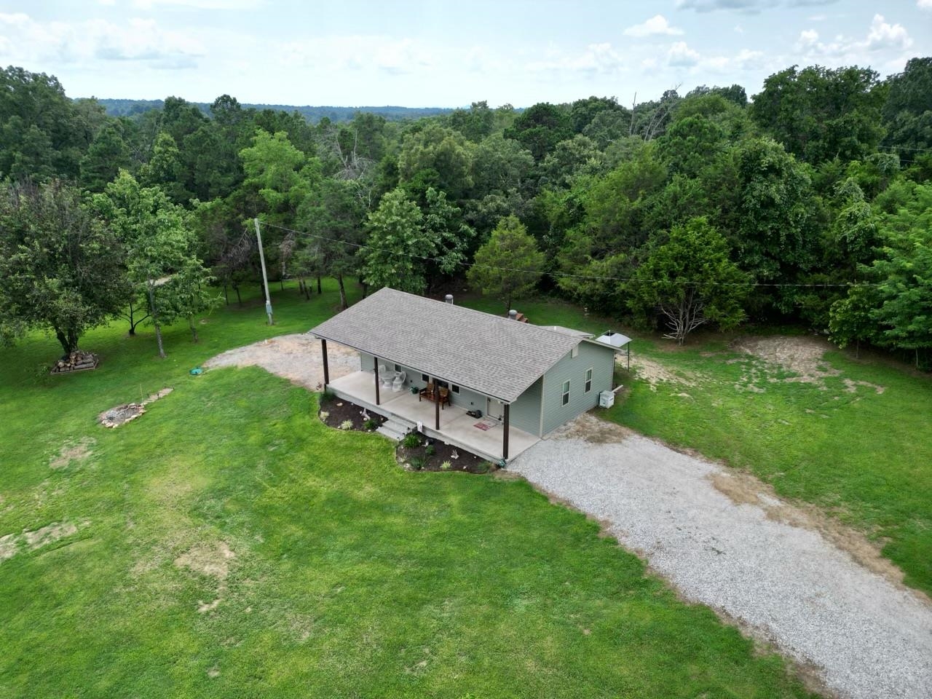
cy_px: 350
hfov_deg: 71.6
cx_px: 466
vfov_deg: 56.8
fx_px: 646
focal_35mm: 24
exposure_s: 1/1500
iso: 100
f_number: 1.7
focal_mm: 6.72
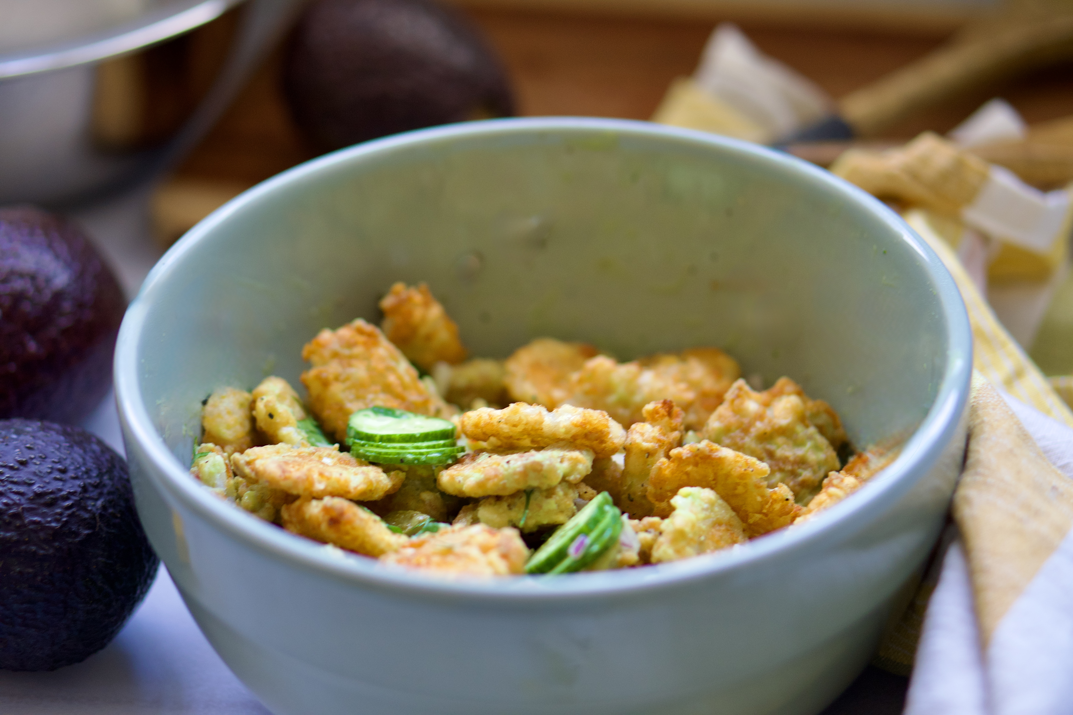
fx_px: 2235
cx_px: 536
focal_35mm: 75
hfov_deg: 27.0
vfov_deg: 18.2
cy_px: 358
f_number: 1.8
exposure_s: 1/80
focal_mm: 50
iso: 250
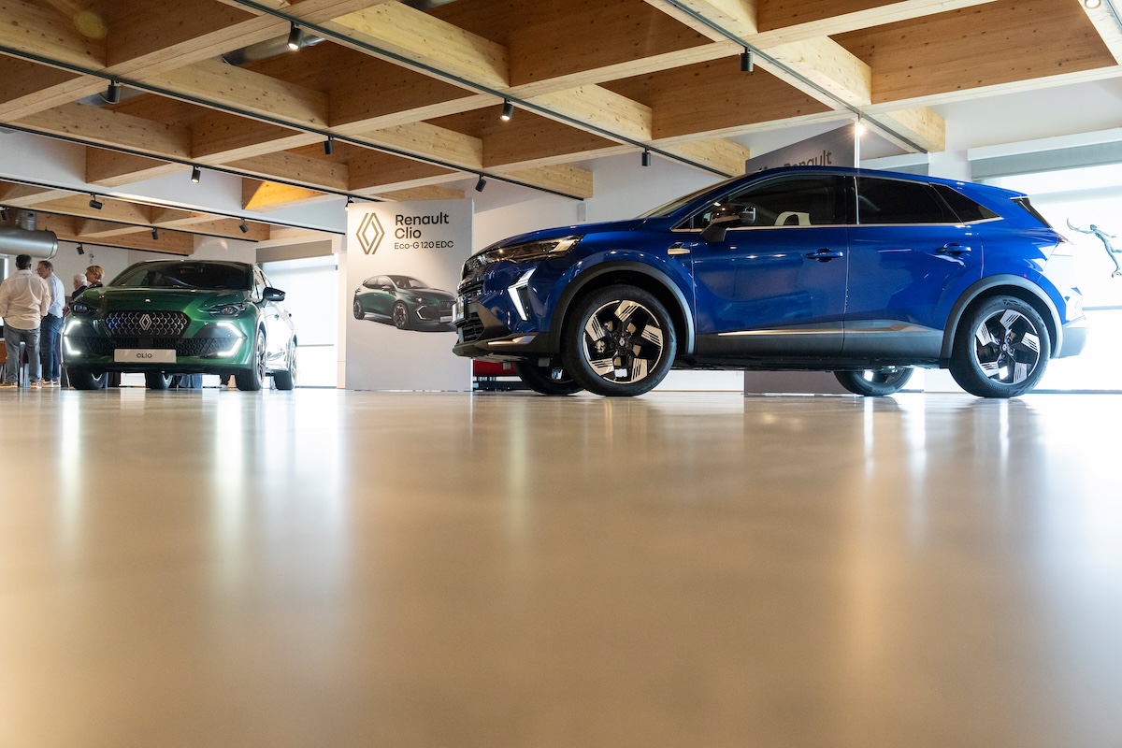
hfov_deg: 57.2
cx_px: 561
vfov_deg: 40.0
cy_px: 374
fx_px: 1028
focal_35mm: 33
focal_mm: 33
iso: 4000
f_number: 5.6
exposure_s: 1/80
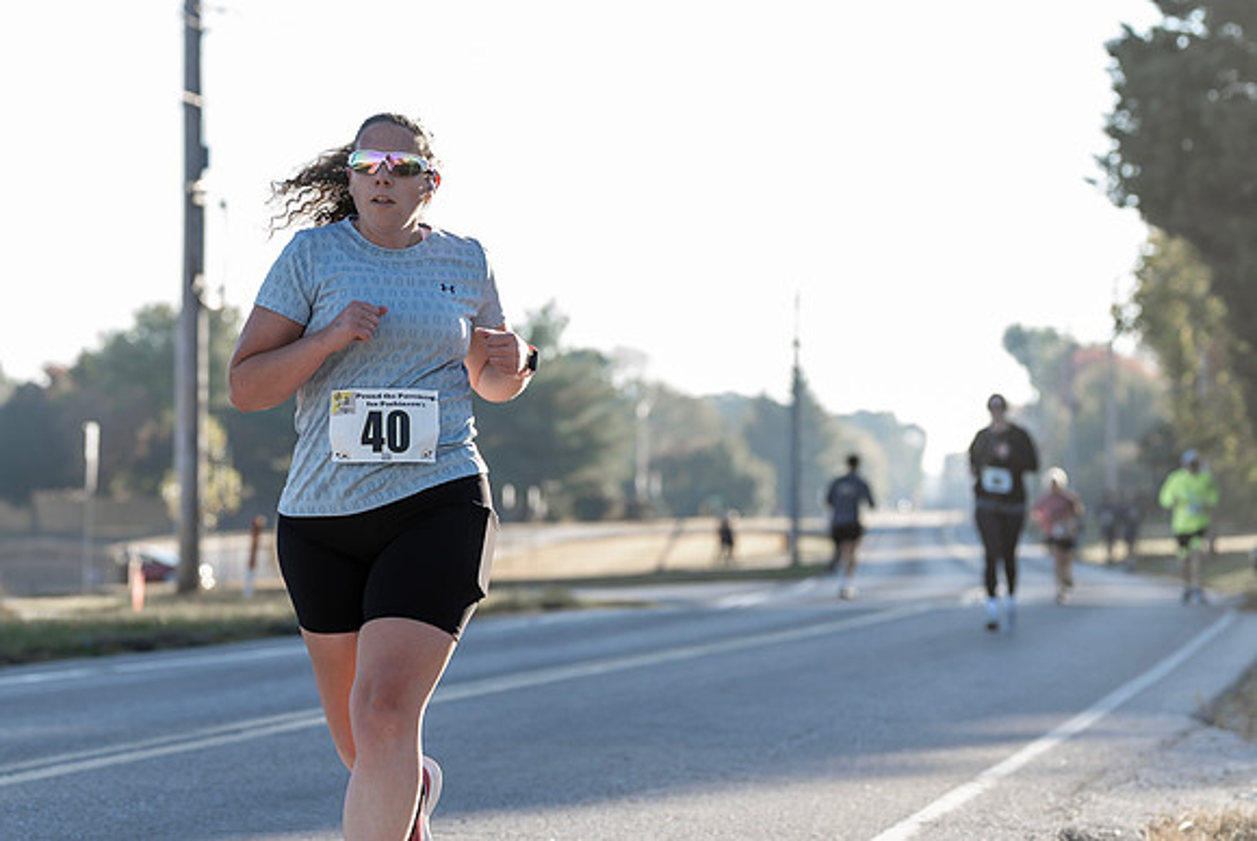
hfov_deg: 16.0
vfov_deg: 10.7
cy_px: 206
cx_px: 456
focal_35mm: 128
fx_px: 4465
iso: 160
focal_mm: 77
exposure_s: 1/400
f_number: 2.8
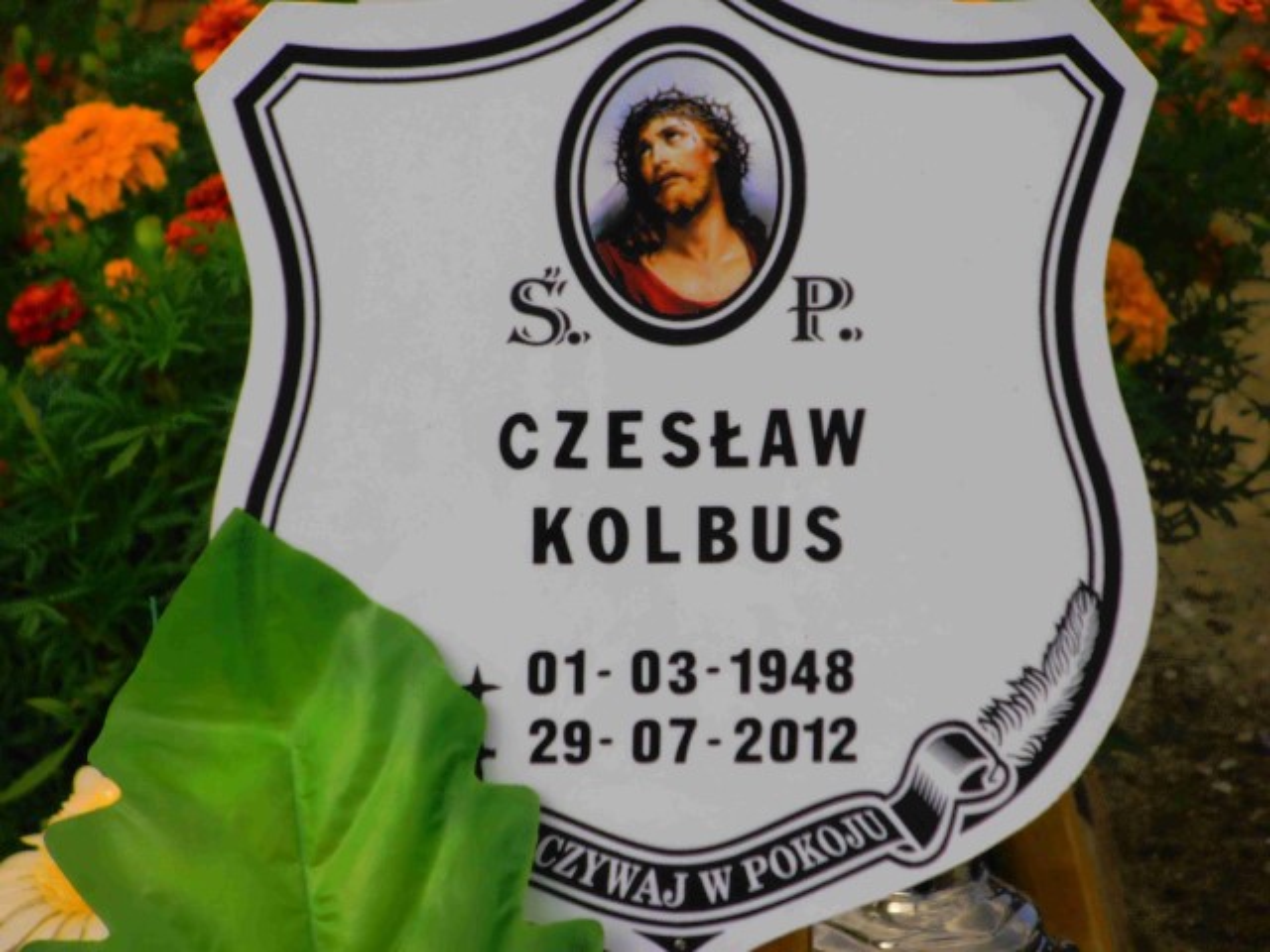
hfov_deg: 8.2
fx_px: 8805
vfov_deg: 6.2
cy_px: 476
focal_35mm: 240
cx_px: 635
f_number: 5.7
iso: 80
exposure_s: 1/500
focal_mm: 42.54
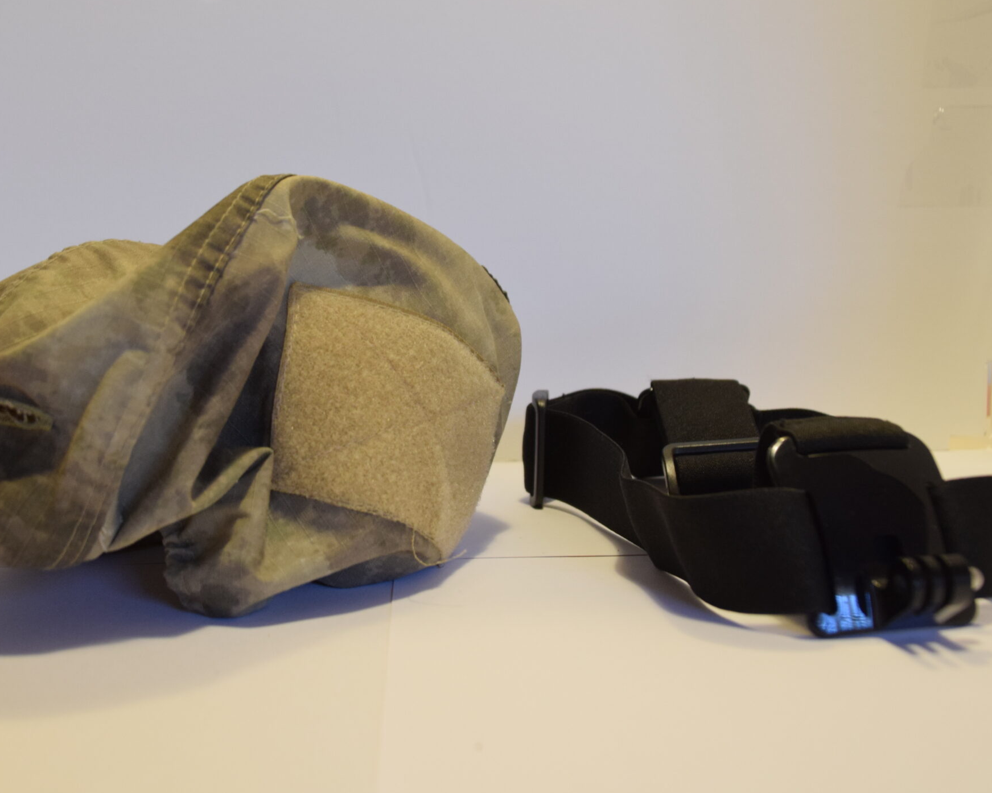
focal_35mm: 52
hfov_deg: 36.0
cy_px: 345
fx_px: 1517
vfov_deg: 29.3
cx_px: 359
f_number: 4
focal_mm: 25
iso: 800
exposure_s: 1/50
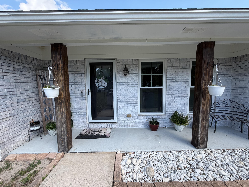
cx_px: 124
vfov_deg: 85.7
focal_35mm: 14
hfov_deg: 102.1
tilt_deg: -4.1
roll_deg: +0.9
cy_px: 94
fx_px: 101
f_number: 2.2
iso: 64
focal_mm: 2.22
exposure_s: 1/502
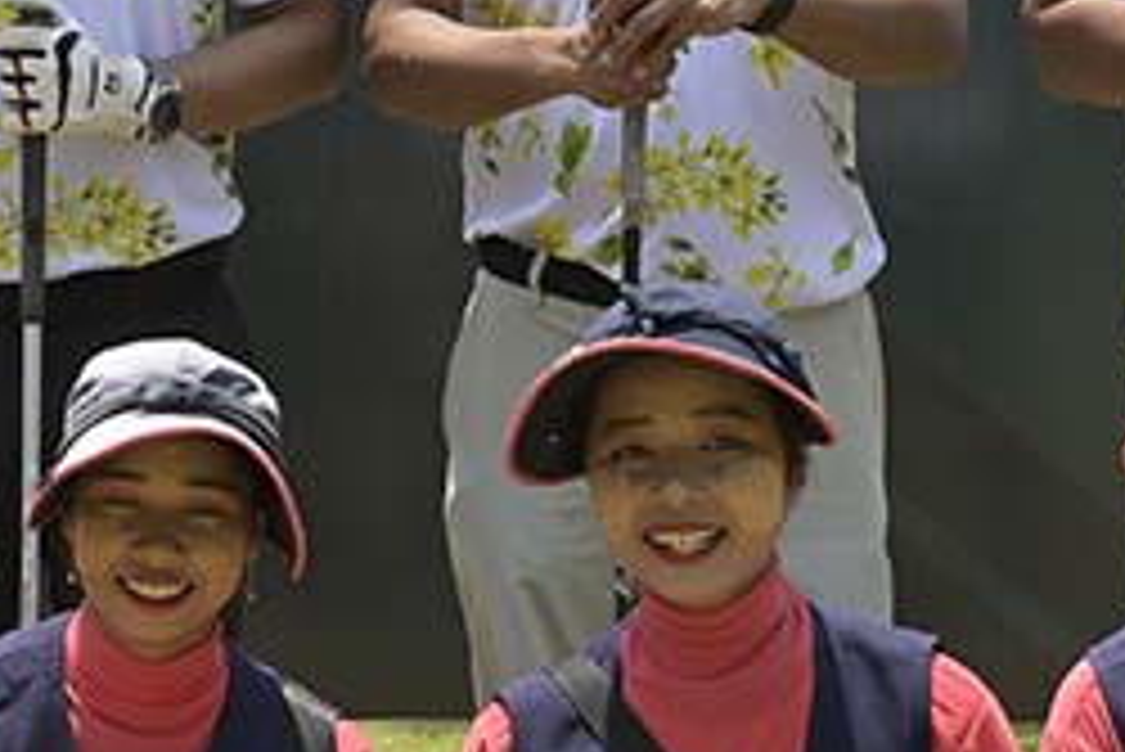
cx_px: 248
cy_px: 448
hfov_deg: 17.4
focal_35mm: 117
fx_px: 3656
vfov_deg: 11.7
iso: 100
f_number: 8
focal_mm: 30.5
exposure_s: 1/250
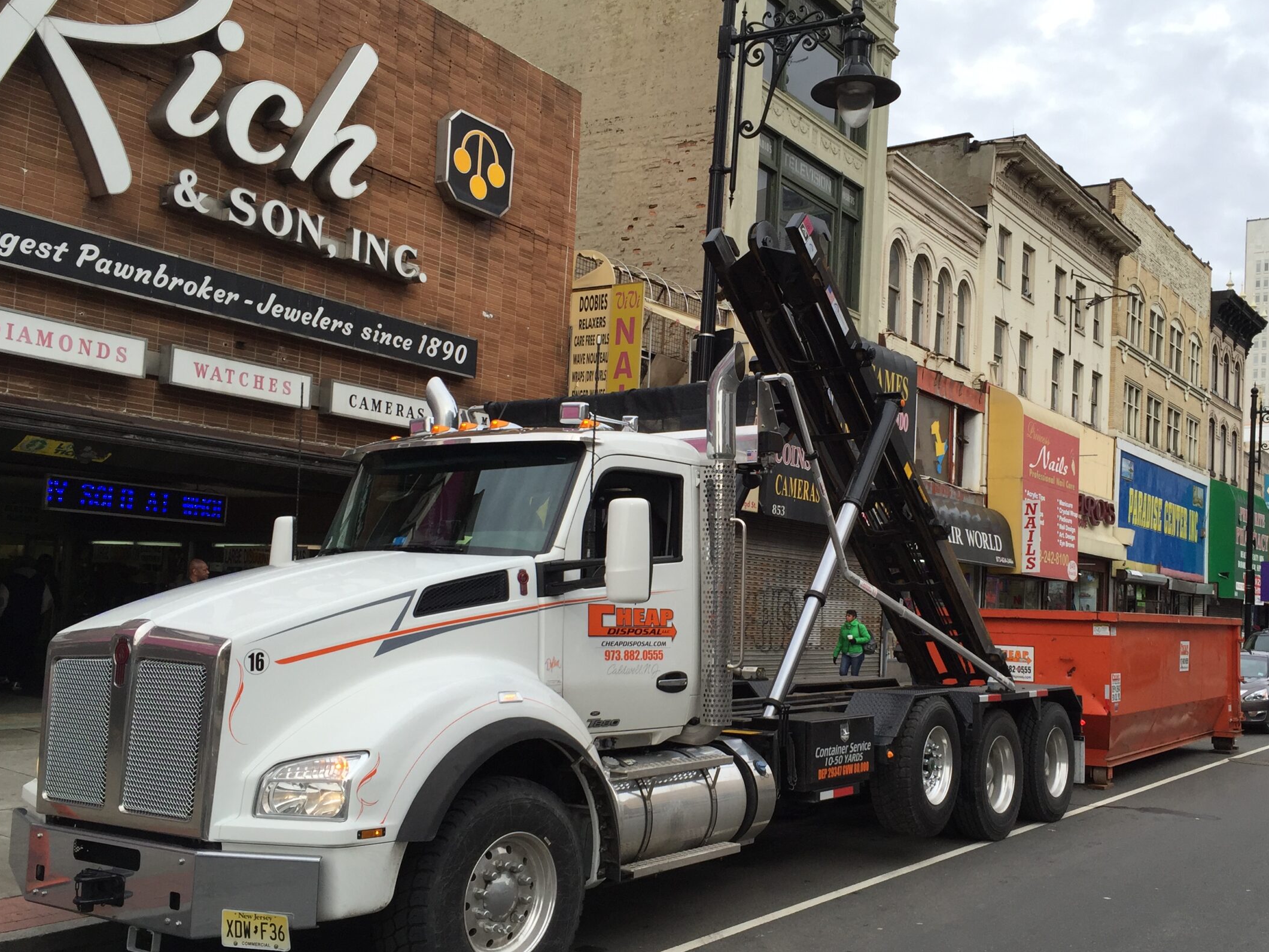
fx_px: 1283
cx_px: 734
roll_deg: -2.8
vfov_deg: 40.6
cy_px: 541
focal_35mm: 35
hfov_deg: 52.4
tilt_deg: +3.3
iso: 32
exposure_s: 1/807
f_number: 2.2
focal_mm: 4.15
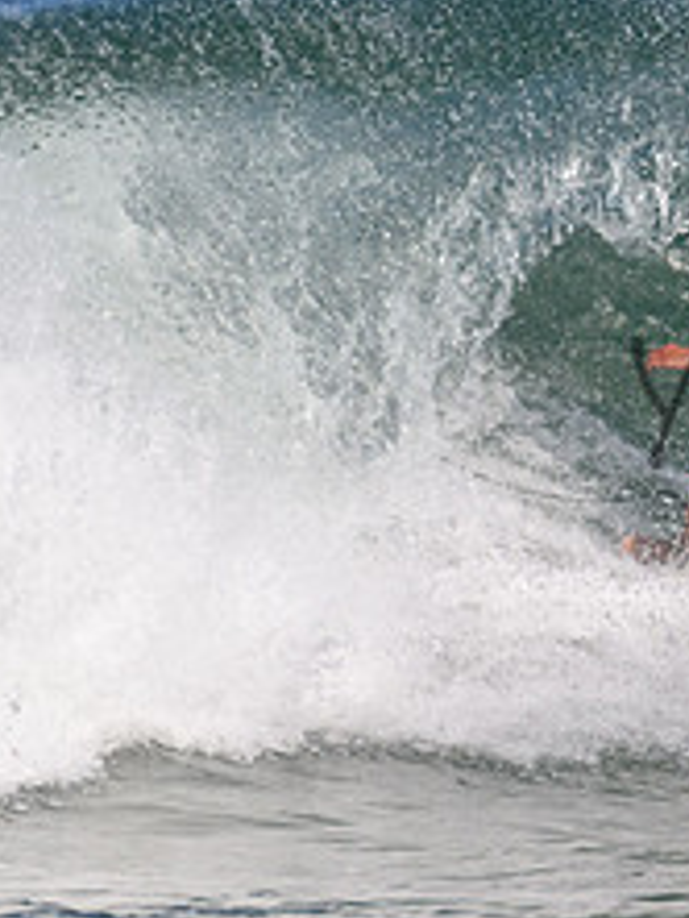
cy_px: 368
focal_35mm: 2015
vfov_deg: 1.0
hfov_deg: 0.7
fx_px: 53424
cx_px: 1058
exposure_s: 1/2000
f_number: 11
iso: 1600
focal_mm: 800
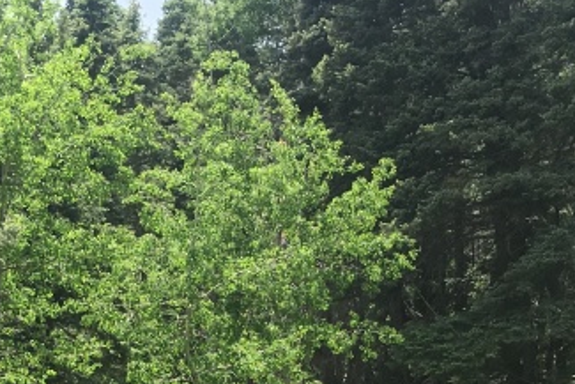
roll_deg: -2.2
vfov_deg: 13.2
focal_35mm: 95
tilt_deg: +0.3
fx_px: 1518
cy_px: 655
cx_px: 216
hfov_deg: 21.4
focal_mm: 4.15
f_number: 2.2
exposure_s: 1/686
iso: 25
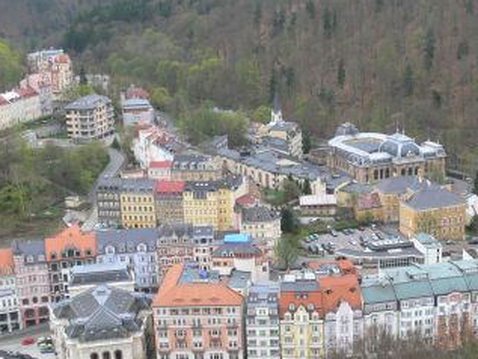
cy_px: 186
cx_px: 381
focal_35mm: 60
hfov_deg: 31.4
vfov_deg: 24.4
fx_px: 829
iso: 100
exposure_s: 1/160
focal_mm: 7.4
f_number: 5.6
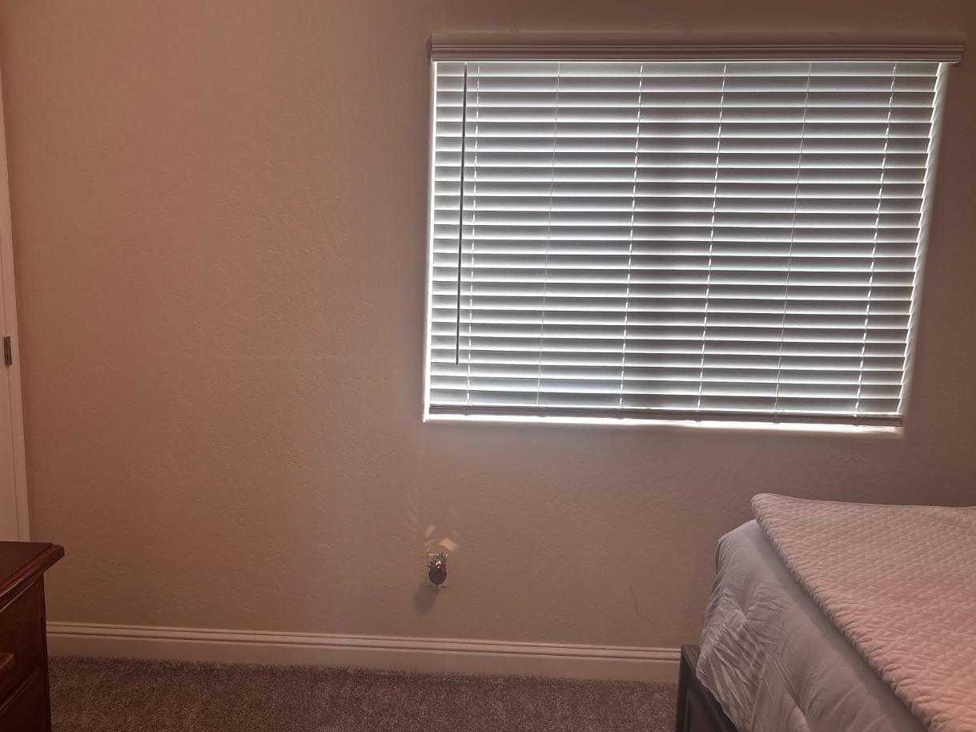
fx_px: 902
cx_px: 389
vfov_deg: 44.1
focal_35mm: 32
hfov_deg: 56.4
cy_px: 391
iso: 80
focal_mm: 5.96
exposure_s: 1/120
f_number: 1.6
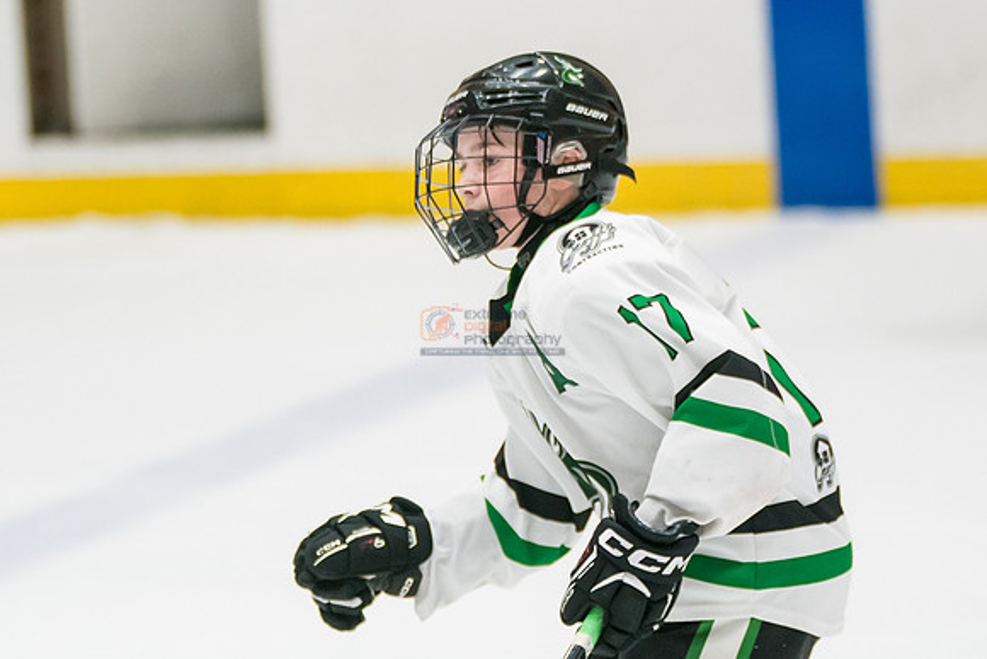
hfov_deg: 6.2
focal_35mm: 334
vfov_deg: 4.1
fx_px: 9155
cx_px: 485
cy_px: 248
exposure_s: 1/1000
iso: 3200
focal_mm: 166
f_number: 3.2
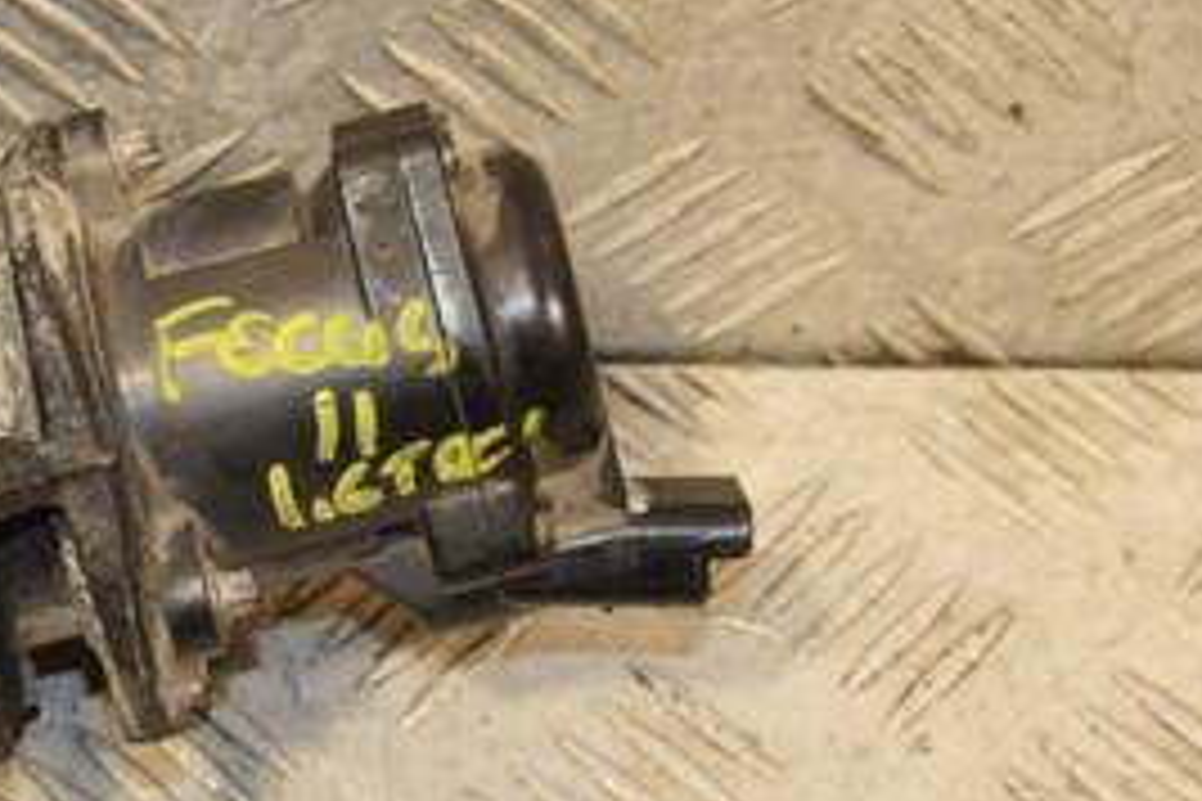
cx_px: 198
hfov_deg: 15.1
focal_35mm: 135
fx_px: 4507
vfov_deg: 10.2
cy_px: 423
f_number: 7.1
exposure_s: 1/200
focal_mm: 40
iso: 800
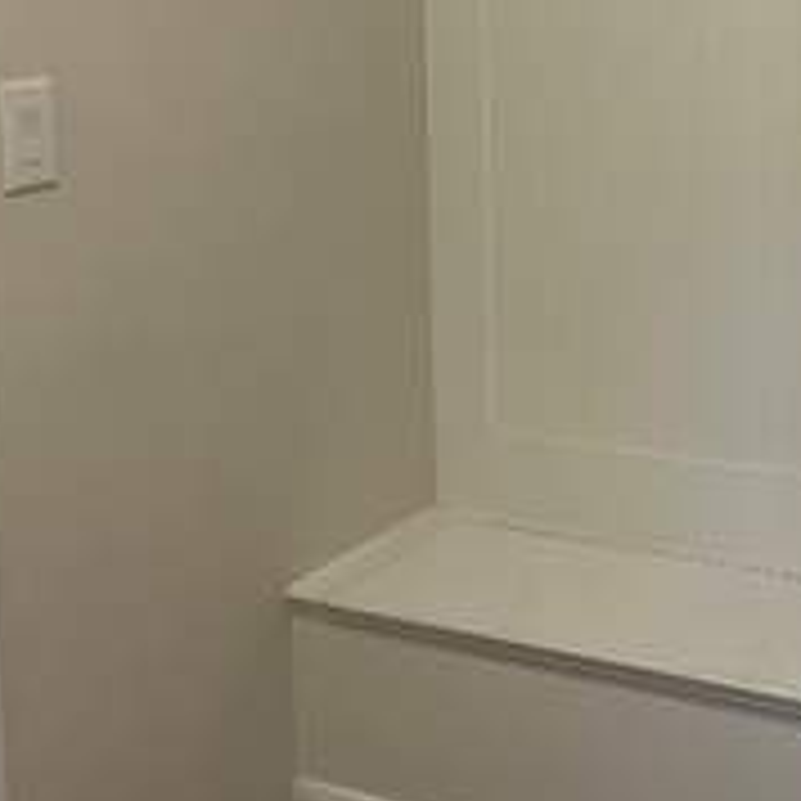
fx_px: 1623
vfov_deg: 27.3
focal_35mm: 62
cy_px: 189
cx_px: 508
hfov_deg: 27.6
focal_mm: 5.1
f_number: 1.6
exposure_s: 1/60
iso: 125
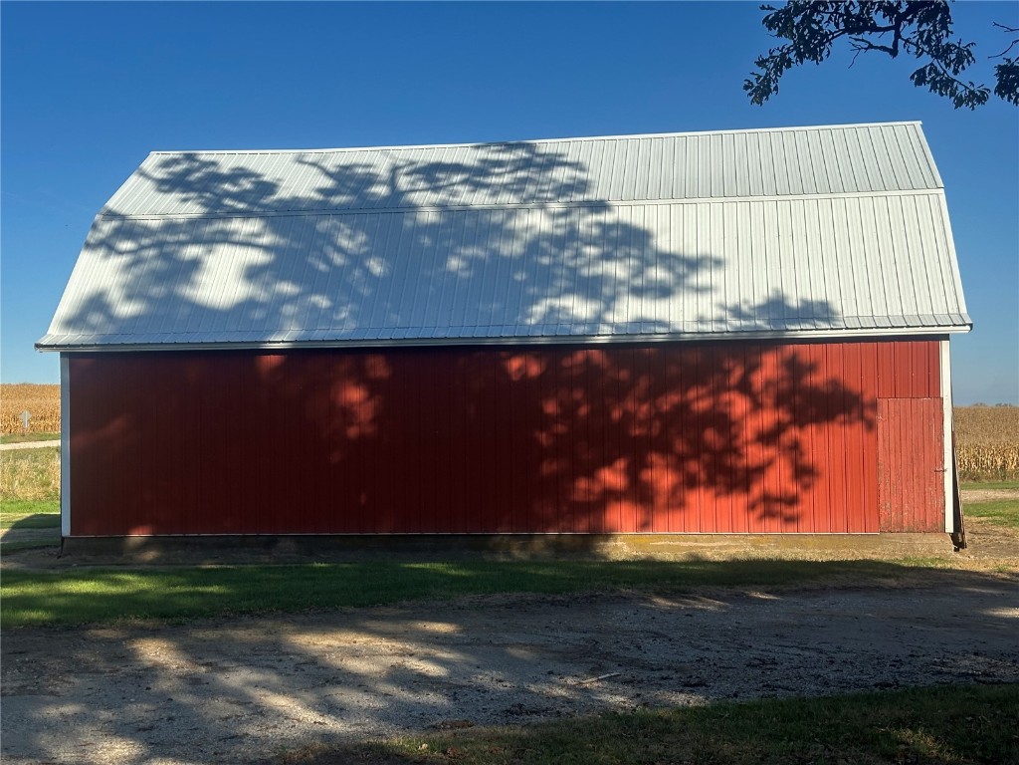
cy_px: 382
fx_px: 1413
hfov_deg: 39.7
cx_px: 510
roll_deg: +0.3
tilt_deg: +1.6
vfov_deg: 30.3
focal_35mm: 48
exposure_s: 1/4016
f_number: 1.78
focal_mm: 6.86
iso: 64
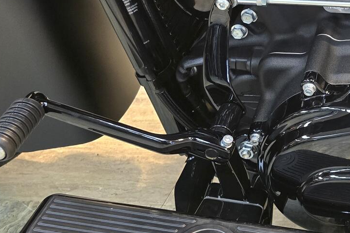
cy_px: -29
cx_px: 430
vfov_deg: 19.6
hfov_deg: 26.7
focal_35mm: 66
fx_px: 641
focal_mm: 6.3
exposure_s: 1/120
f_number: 1.7
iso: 800
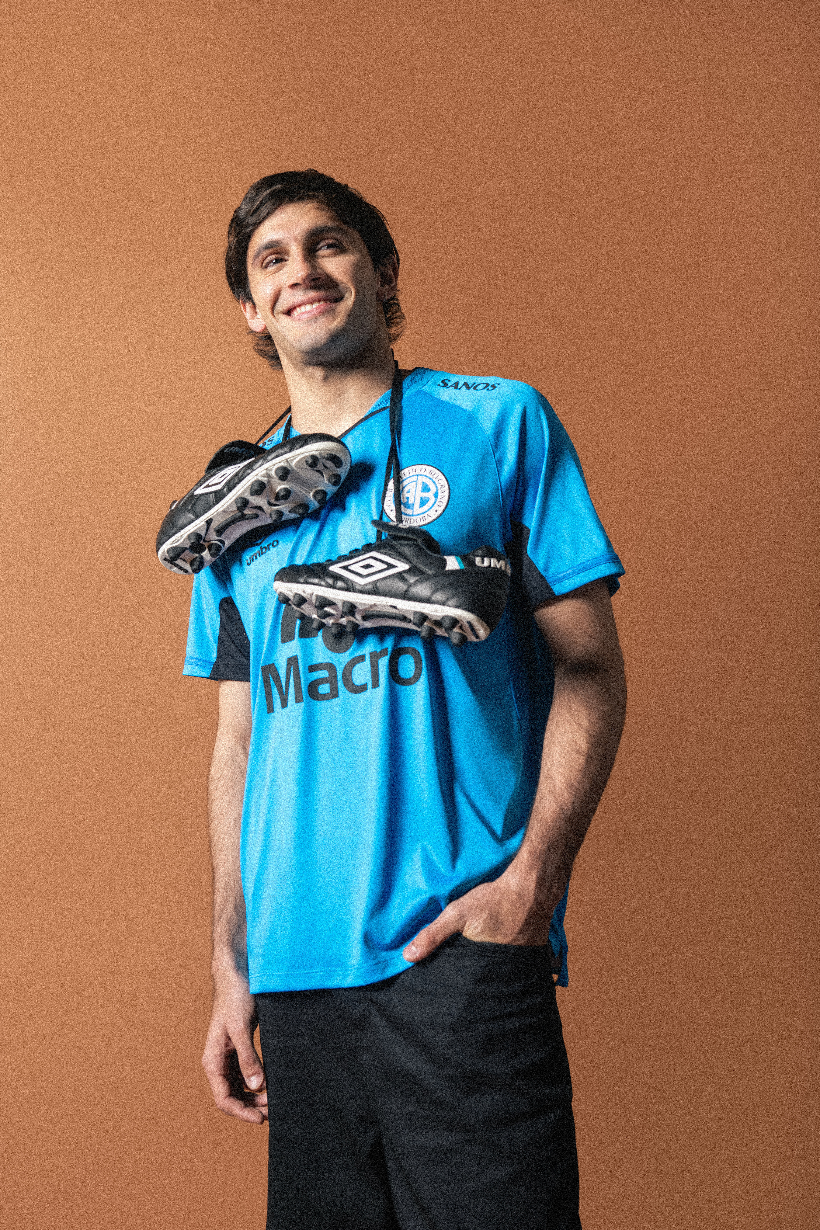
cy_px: 615
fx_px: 1196
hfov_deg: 37.9
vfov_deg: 54.4
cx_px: 410
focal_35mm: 35
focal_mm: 35
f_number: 5.6
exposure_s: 1/160
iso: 200
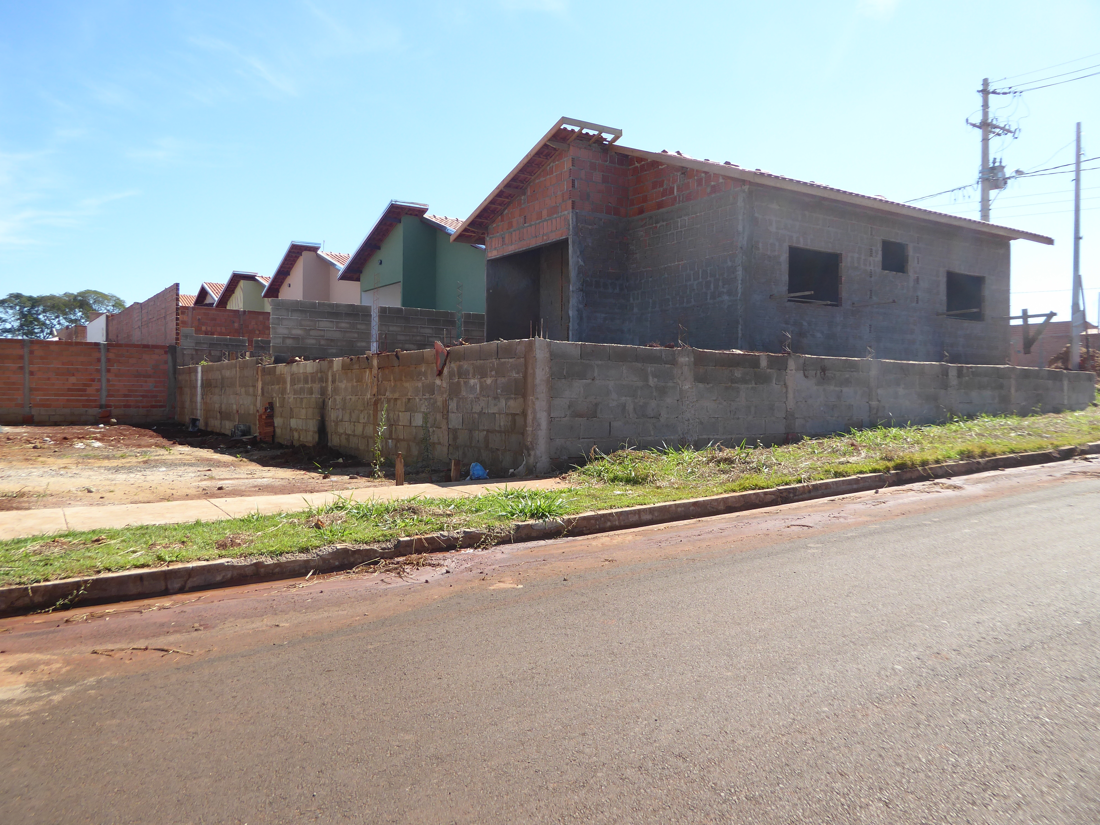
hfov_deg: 65.3
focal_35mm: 27
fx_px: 858
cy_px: 412
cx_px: 550
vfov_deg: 51.4
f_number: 3.4
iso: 80
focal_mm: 4.7
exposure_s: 1/400
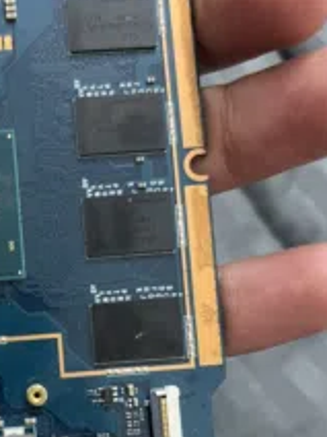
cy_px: 338
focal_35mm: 49
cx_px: 31
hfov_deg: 28.5
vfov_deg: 37.7
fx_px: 617
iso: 400
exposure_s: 1/33
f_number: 1.5
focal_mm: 5.7
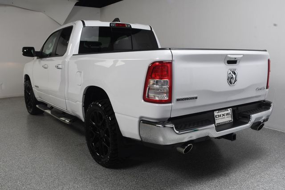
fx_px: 261
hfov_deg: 57.2
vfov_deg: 39.9
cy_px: 95
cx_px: 142
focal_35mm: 33
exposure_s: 1/160
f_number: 11
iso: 100
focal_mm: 22
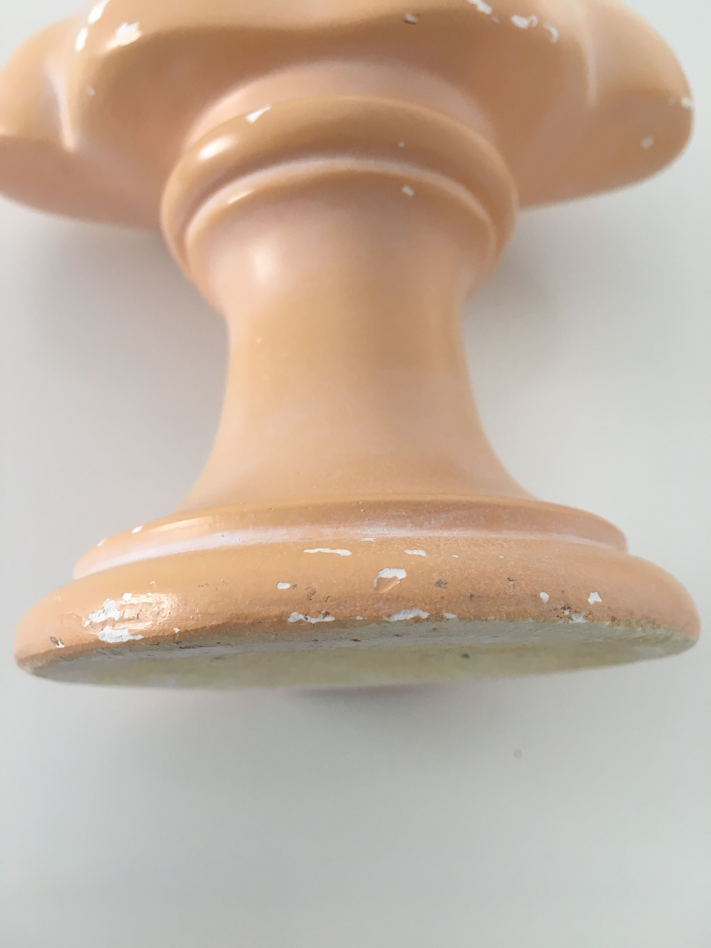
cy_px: 474
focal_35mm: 29
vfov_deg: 61.7
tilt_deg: -64.3
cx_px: 356
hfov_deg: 48.2
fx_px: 794
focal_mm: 4.15
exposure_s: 1/33
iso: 25
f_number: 2.2
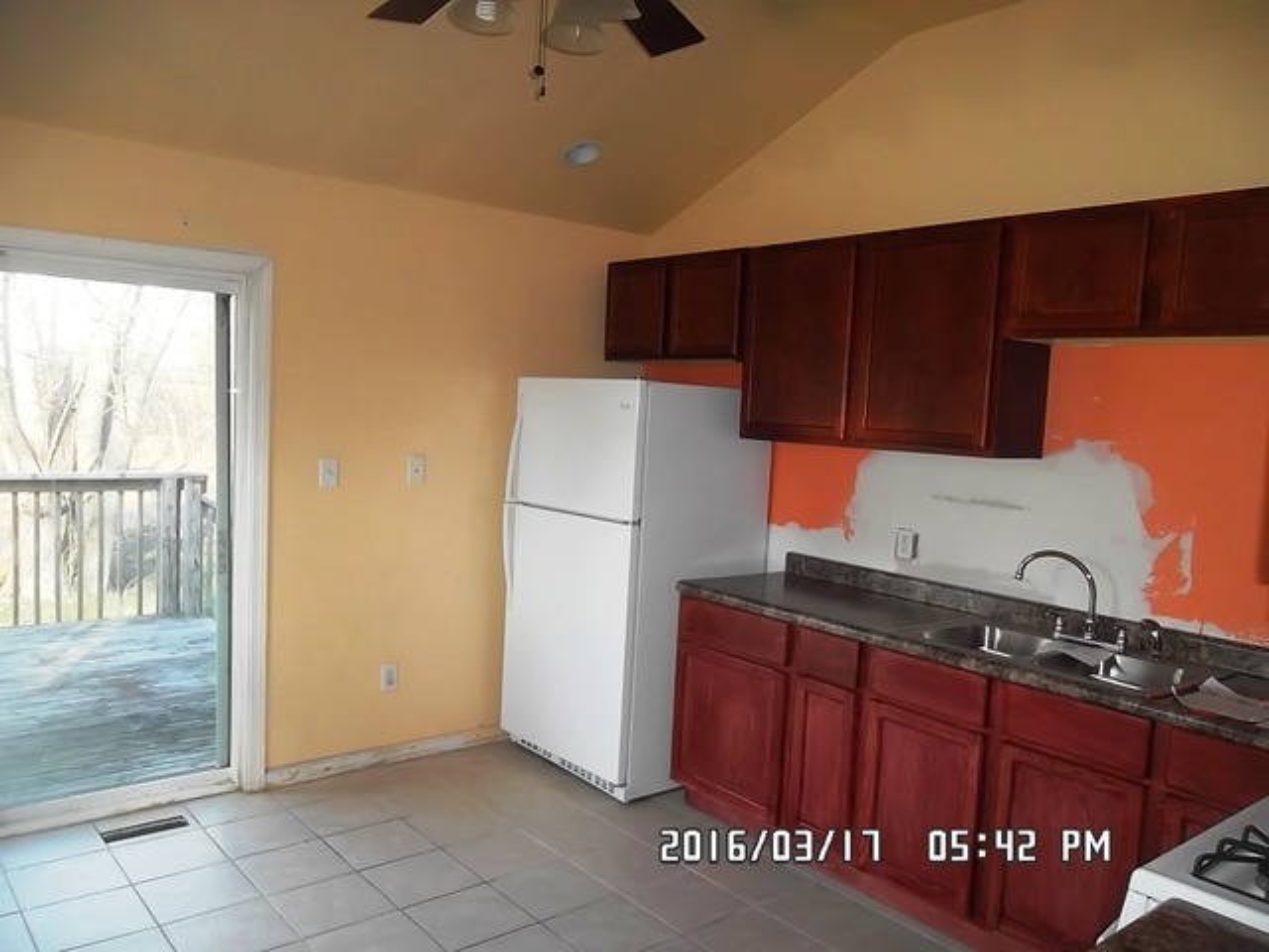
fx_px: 990
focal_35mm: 27
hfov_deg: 65.3
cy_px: 476
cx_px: 634
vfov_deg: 51.4
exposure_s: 1/45
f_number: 3.5
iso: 240
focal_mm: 4.9
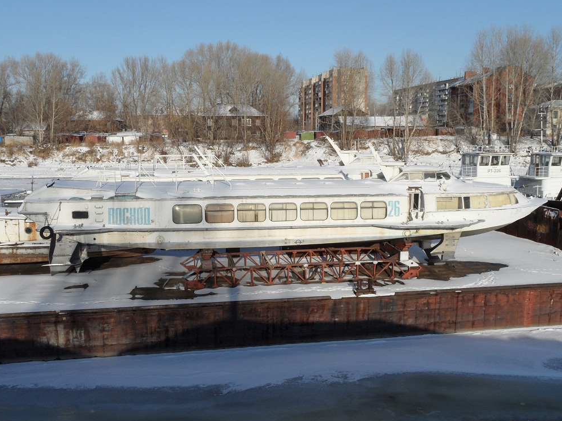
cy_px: 211
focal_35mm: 33
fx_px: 535
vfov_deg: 42.9
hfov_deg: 55.4
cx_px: 284
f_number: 5
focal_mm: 5.3
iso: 80
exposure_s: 1/750
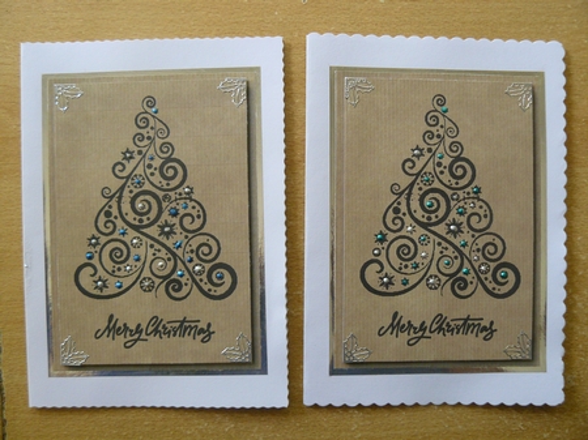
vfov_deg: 39.6
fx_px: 611
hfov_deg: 51.4
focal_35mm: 36
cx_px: 294
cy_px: 220
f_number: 2.8
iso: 200
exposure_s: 1/25
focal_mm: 6
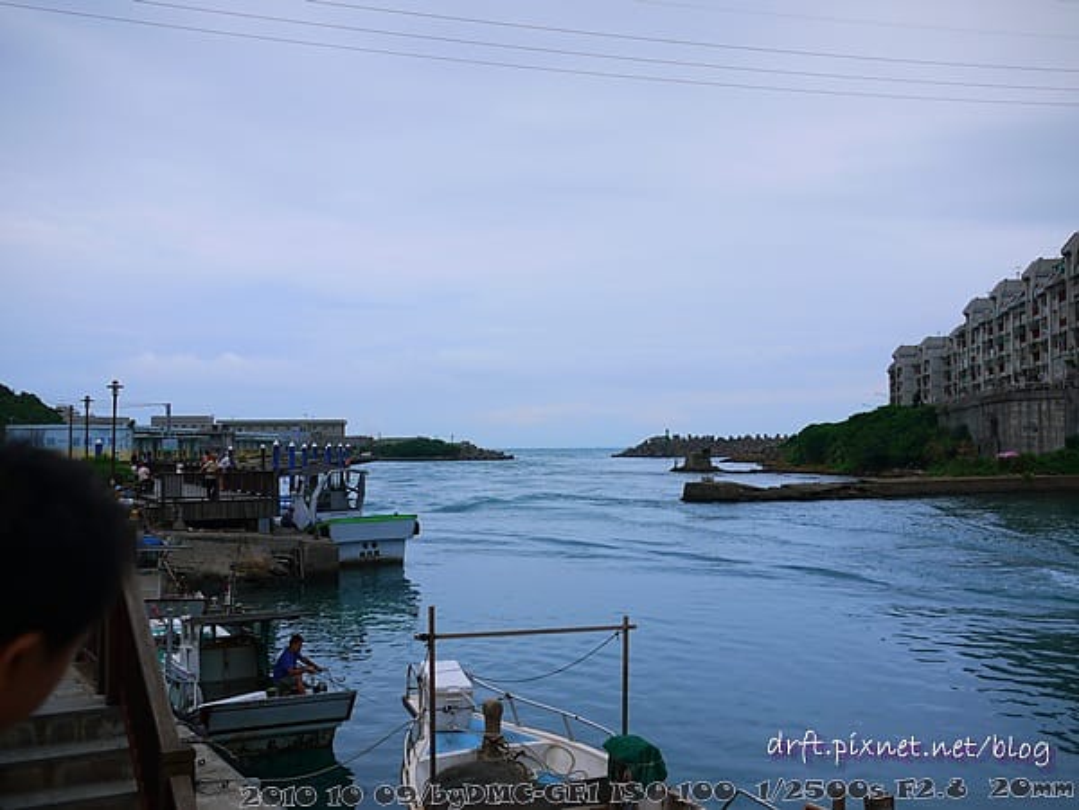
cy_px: 405
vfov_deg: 36.0
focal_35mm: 40
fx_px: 1247
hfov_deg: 46.8
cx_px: 540
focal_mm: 20
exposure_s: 1/2500
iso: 100
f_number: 2.8
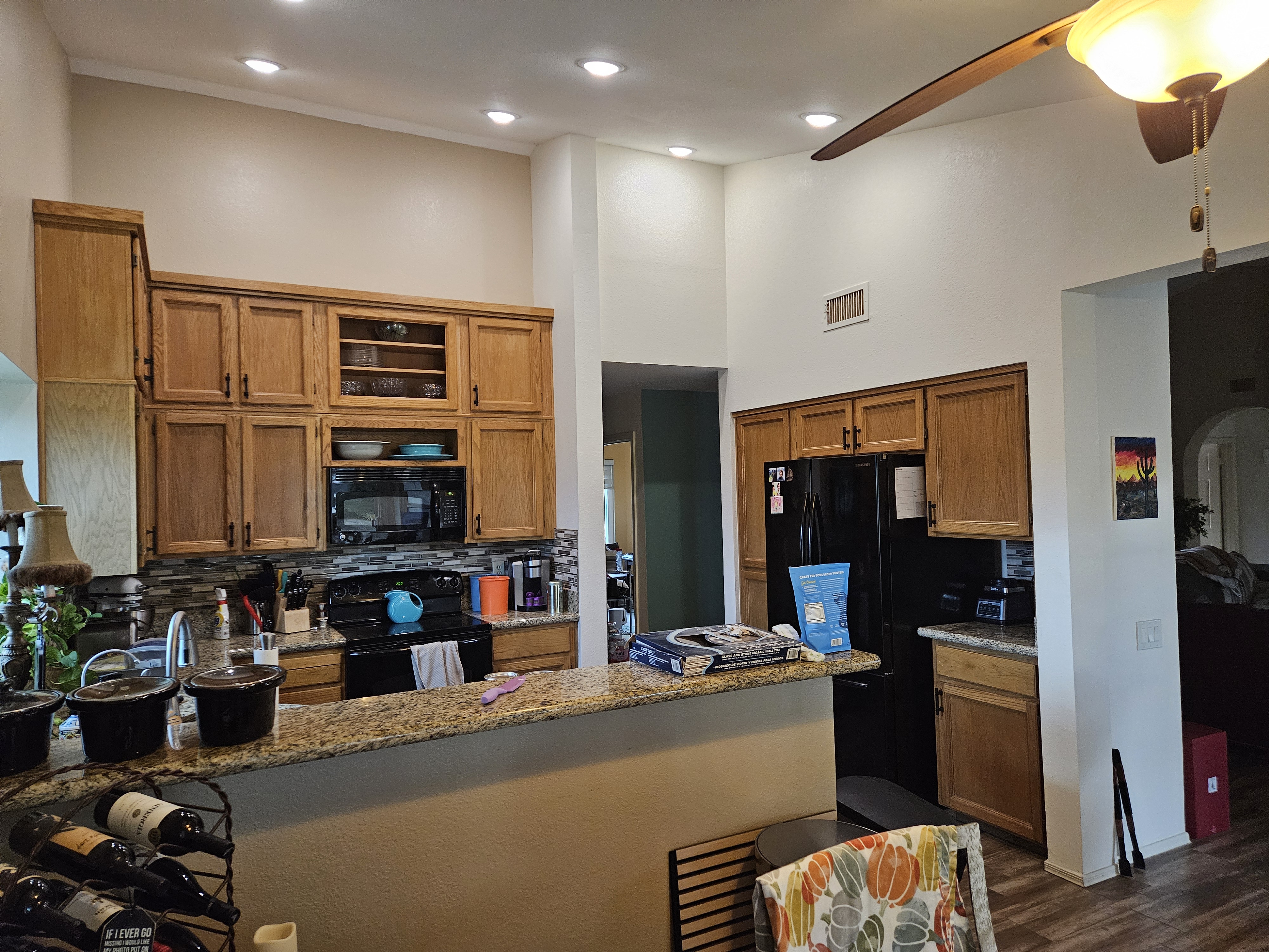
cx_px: 634
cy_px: 476
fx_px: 843
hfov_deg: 73.9
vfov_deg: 58.9
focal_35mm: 23
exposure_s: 1/120
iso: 800
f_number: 1.8
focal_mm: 5.4
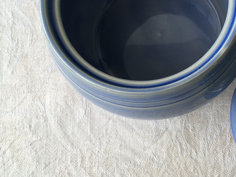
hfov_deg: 34.4
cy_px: 78
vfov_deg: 27.0
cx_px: 190
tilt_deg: -79.9
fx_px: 368
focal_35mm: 54
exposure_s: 1/100
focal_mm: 4.15
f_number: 2.2
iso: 25
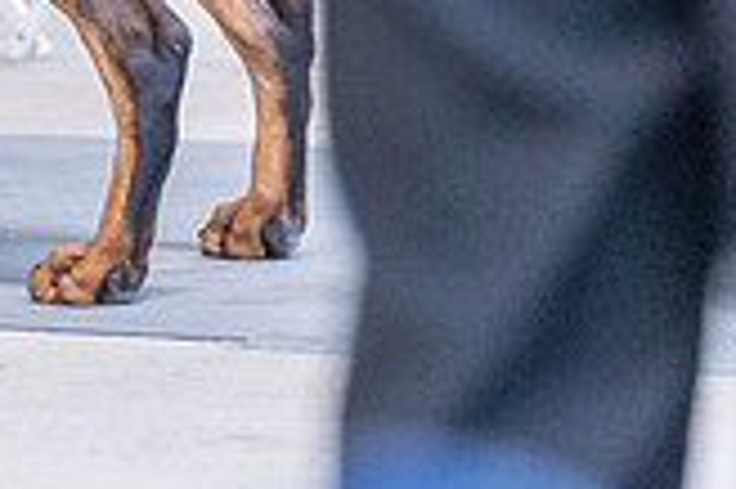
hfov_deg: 3.5
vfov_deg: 2.3
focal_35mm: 592
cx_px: -471
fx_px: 12091
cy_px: -352
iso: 6400
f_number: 4
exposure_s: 1/400
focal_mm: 167
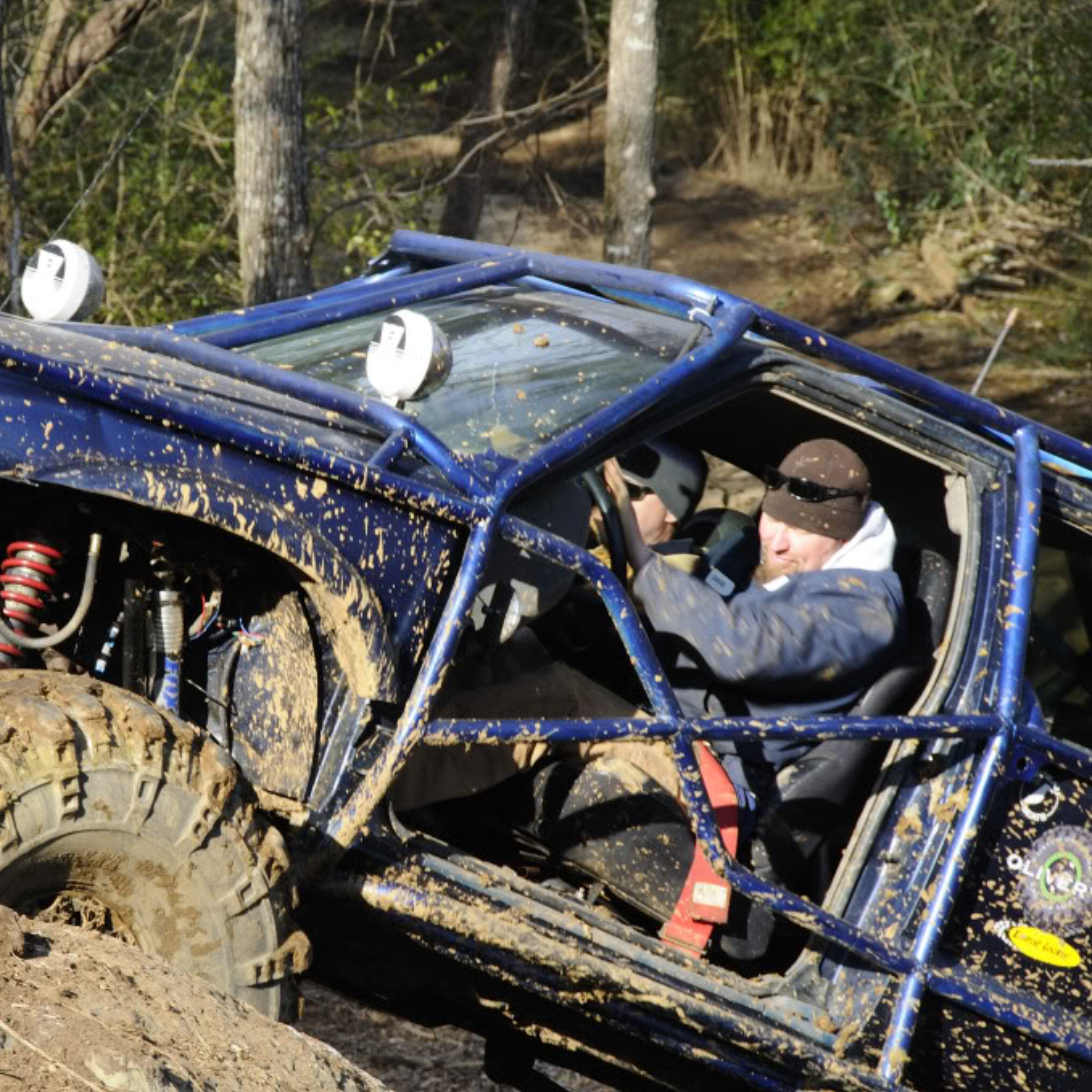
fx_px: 9267
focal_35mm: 260
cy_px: 546
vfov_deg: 6.7
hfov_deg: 6.7
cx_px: 295
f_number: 11
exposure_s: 1/60
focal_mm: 135
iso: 200
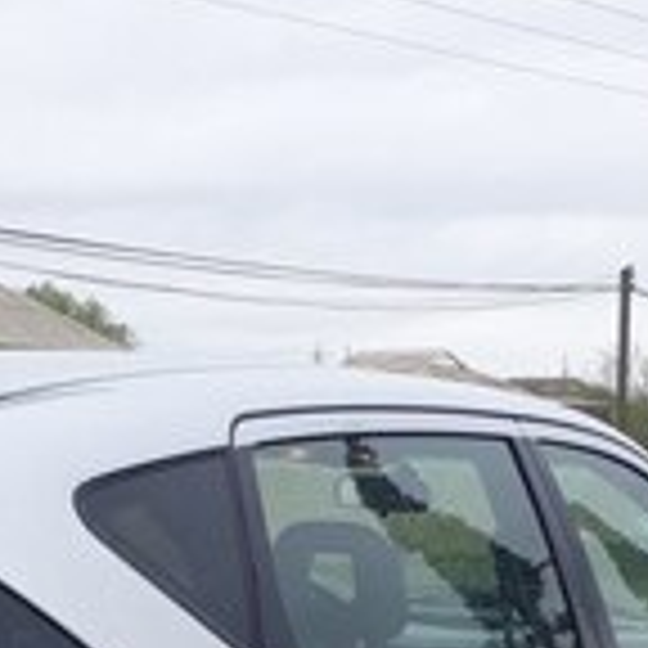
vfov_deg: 18.8
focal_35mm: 82
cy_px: 958
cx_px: 396
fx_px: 1737
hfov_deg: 21.1
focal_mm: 3.6
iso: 40
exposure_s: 1/493
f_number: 1.9
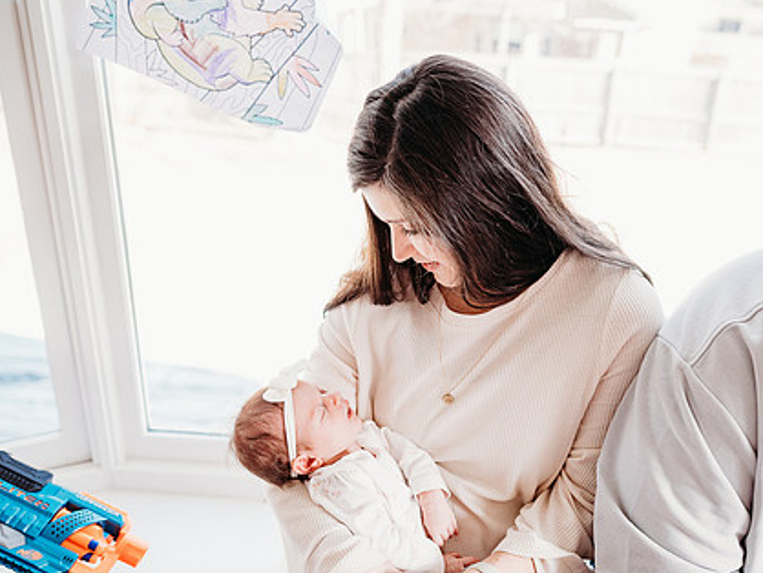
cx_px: 420
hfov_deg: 56.7
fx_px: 706
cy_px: 286
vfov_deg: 44.2
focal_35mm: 32
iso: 400
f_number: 2.8
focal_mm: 24
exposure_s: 1/500
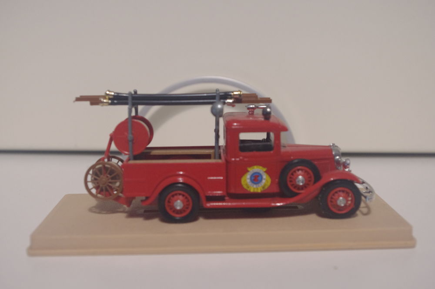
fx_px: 591
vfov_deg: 27.5
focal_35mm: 49
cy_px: 144
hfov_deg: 40.4
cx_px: 218
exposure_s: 1/30
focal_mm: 32.5
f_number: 5.6
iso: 2000
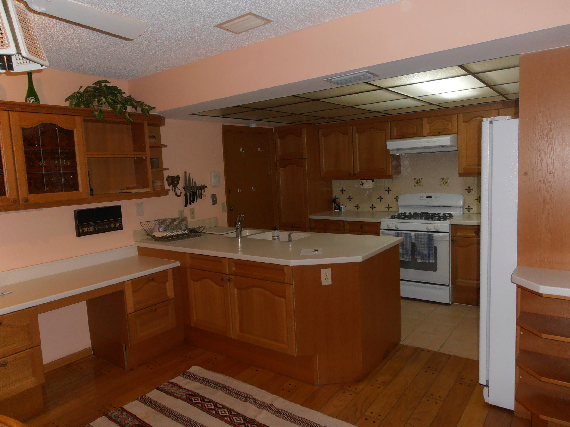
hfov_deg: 71.6
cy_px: 214
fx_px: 395
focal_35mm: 24
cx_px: 285
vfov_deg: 56.8
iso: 125
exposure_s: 1/30
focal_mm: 4.2
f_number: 3
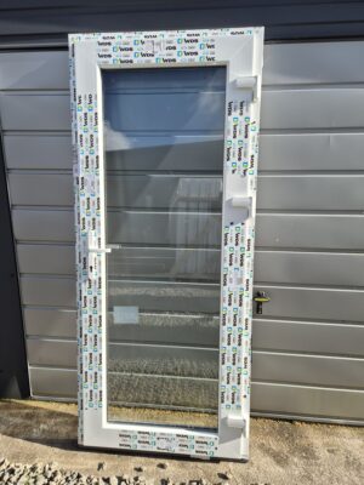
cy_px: 242
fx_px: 322
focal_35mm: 23
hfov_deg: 58.9
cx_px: 182
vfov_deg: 73.9
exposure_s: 1/1272
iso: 25
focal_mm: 5.4
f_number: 1.8
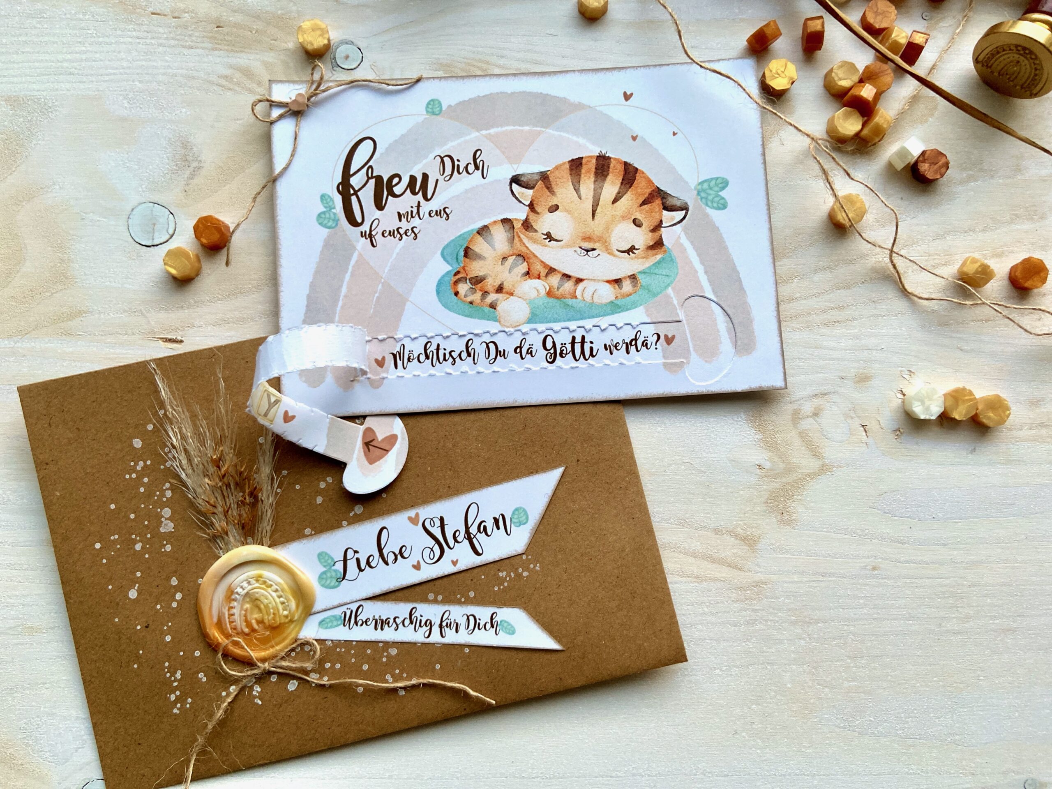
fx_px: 790
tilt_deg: -85.4
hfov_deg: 67.3
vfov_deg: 53.1
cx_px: 526
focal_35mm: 26
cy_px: 394
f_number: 1.8
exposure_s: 1/60
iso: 160
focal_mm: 4.25
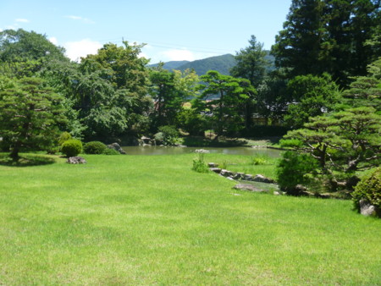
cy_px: 143
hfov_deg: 52.6
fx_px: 385
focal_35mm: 35
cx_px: 190
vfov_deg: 40.7
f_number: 4.5
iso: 100
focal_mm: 6.3
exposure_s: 1/250
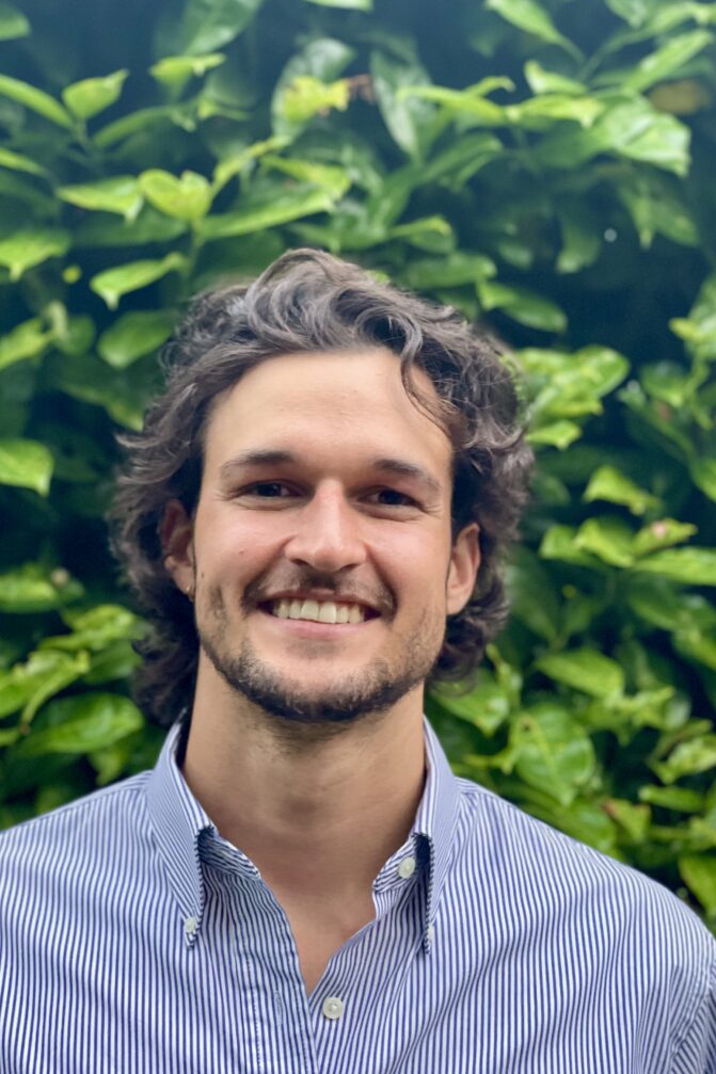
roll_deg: +1.1
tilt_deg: +3.3
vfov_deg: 36.3
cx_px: 341
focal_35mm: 55
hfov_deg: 24.6
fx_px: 1641
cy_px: 538
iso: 500
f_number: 2
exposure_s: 1/39
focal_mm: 6
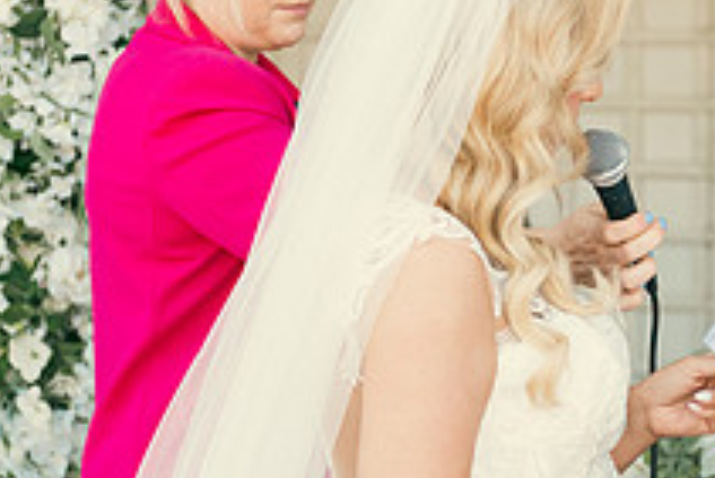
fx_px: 3816
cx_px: 583
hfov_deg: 10.7
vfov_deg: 7.2
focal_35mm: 192
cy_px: 185
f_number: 3.5
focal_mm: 70
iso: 320
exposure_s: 1/250
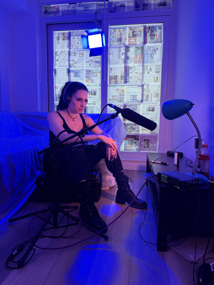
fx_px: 198
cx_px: 107
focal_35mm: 24
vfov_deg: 71.6
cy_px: 142
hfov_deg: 56.8
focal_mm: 6.76
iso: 200
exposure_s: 1/66
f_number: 1.78
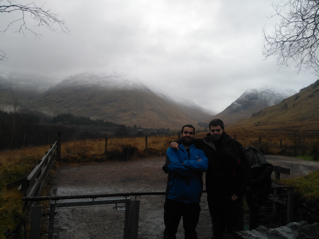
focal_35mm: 28
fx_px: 258
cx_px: 160
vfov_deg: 49.7
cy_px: 120
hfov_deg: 63.4
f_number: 2
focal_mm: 2.96
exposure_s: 1/146
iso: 100
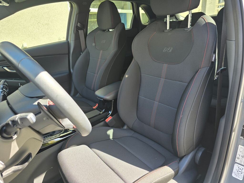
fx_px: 162
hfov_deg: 73.9
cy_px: 92
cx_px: 122
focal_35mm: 23
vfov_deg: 58.9
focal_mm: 6.3
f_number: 1.7
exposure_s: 1/180
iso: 80
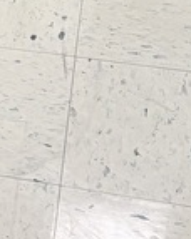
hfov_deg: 7.9
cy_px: -421
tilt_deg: -17.5
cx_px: -255
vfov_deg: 9.0
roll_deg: +5.3
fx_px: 1289
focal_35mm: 182
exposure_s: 1/60
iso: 80
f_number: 1.6
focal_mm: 5.96
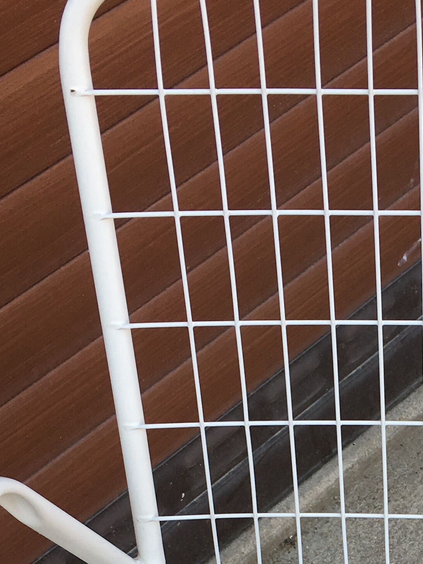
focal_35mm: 80
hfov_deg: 18.0
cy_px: 671
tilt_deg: -55.0
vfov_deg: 22.5
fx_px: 1304
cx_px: 424
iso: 25
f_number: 2.2
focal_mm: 4.15
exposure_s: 1/377
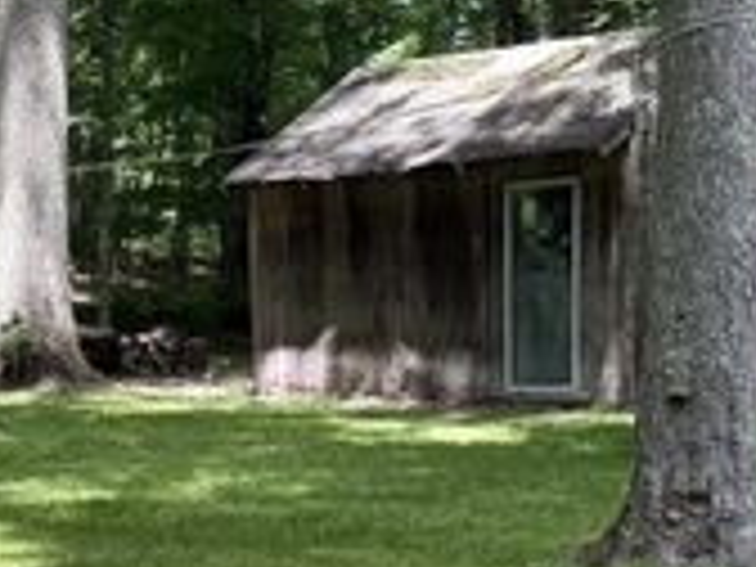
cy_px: 727
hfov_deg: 22.1
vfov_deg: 16.5
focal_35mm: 85
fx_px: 1856
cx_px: -18
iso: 100
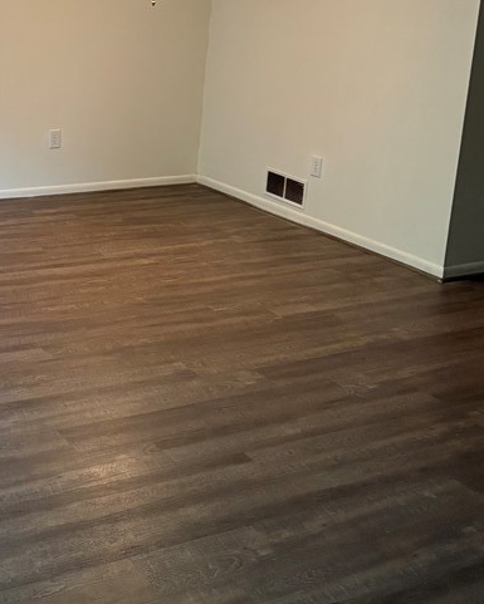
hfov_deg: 26.9
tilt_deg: -10.9
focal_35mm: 54
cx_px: 24
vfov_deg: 34.0
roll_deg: -1.4
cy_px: 153
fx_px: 967
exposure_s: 1/60
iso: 400
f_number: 1.6
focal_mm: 5.96
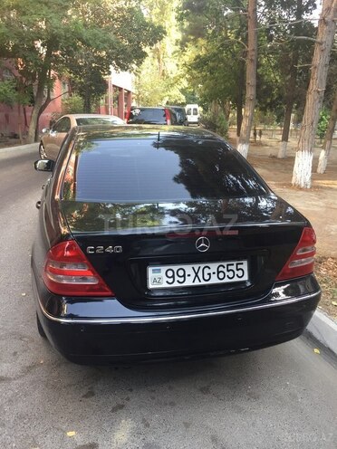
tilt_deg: -15.2
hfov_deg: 48.2
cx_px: 168
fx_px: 376
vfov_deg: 61.7
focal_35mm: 29
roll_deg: -0.9
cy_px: 224
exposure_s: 1/100
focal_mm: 4.15
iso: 50
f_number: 2.2
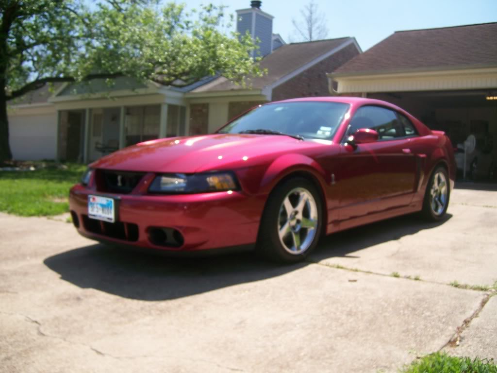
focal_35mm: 35
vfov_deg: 40.7
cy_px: 186
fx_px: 503
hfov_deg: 52.6
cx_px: 248
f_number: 7.2
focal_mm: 5.8
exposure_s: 1/152
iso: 80
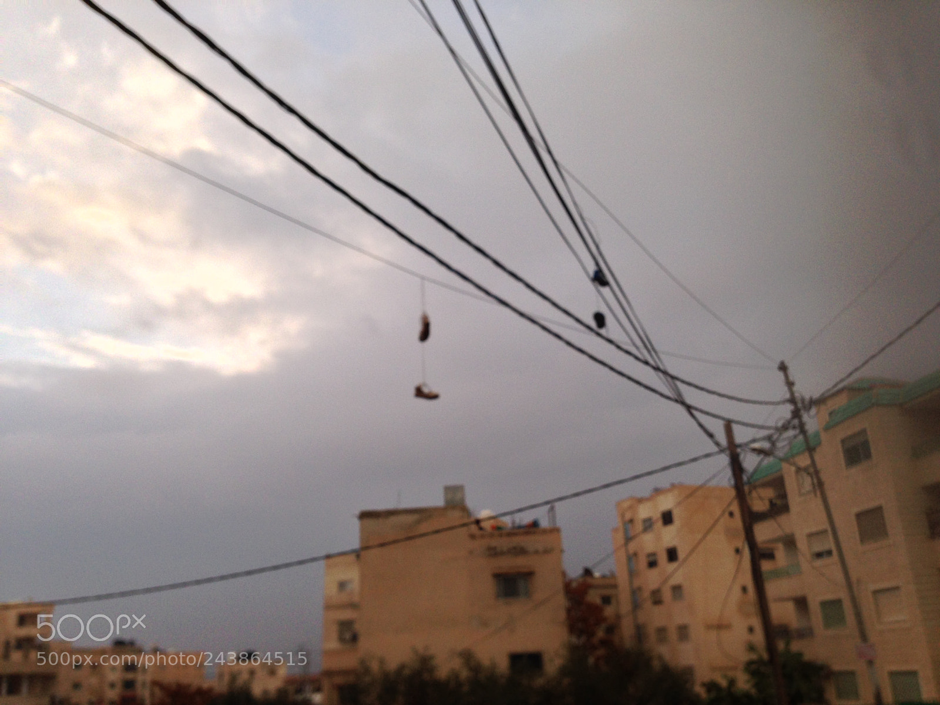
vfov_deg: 42.9
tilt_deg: +19.8
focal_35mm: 33
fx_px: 896
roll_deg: +0.9
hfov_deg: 55.4
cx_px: 470
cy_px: 352
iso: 50
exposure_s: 1/616
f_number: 2.4
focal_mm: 4.12
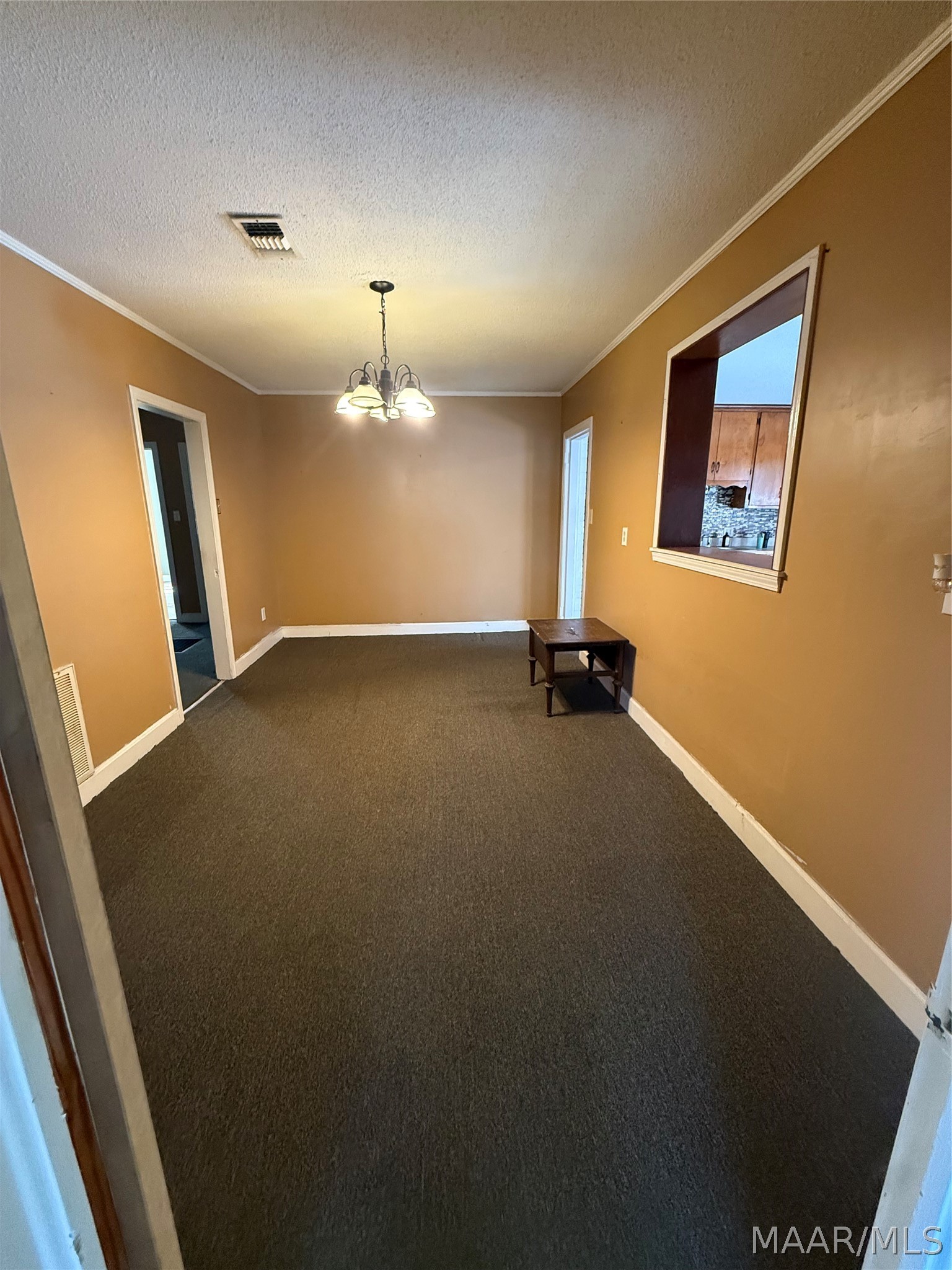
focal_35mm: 14
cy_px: 635
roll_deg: +0.1
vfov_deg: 102.1
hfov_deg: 85.7
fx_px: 513
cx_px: 476
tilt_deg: -12.9
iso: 640
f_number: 2.2
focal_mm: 2.22
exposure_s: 1/60
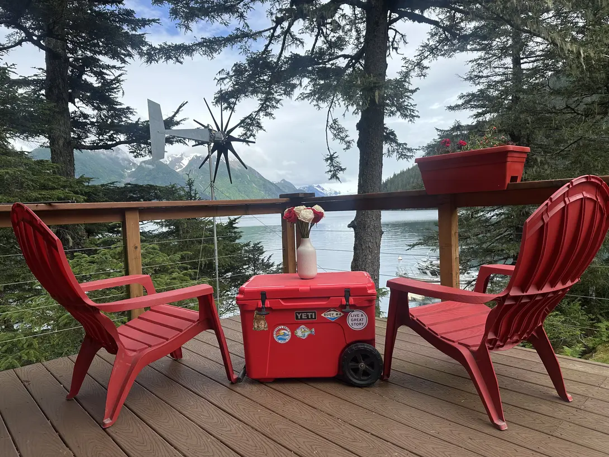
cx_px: 304
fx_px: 422
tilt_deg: -1.9
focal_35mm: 24
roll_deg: +1.2
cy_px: 228
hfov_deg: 71.6
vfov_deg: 56.8
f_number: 1.78
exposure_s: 1/3356
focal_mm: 6.86
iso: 80
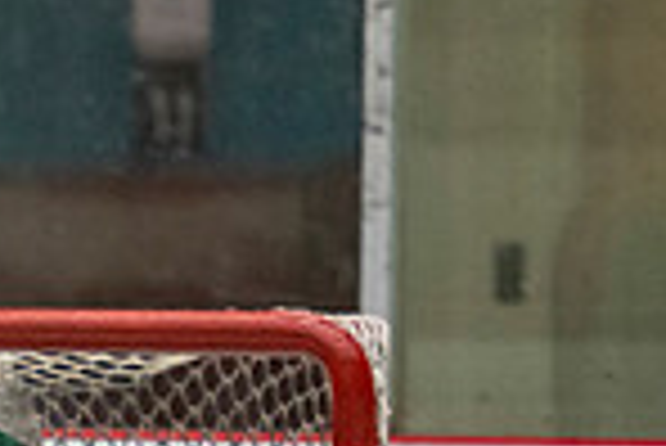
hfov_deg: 2.3
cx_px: -215
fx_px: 16796
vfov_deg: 1.5
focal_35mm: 907
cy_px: 488
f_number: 3.2
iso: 2000
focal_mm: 145
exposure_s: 1/640
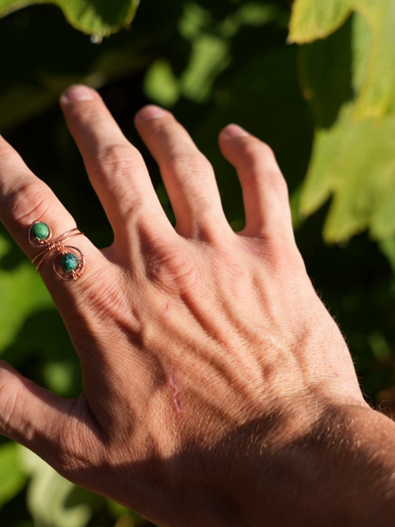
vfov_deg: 27.6
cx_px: 158
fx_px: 1074
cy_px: 262
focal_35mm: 71
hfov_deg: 20.8
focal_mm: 48.4
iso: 100
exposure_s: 1/500
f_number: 4.5
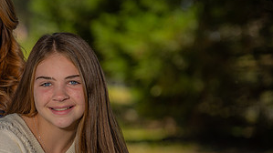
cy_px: 82
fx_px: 1795
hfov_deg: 8.7
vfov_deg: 4.9
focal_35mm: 248
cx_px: 25
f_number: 3.5
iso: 50
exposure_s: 1/250
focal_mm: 122
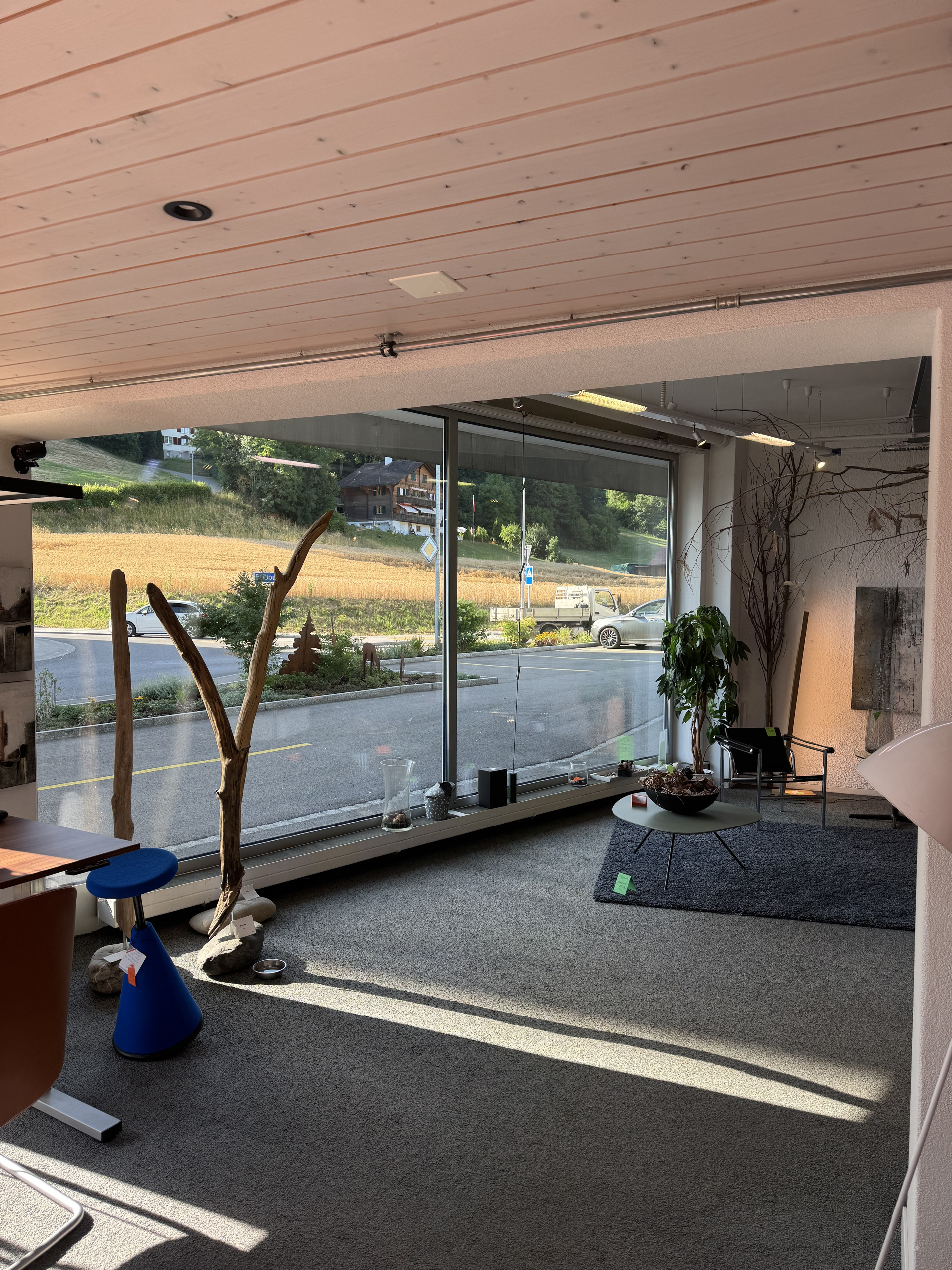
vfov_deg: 71.6
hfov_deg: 56.8
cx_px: 476
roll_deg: -0.9
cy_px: 635
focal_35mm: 24
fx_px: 880
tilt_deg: -2.7
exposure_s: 1/297
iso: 80
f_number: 1.78
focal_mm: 6.76
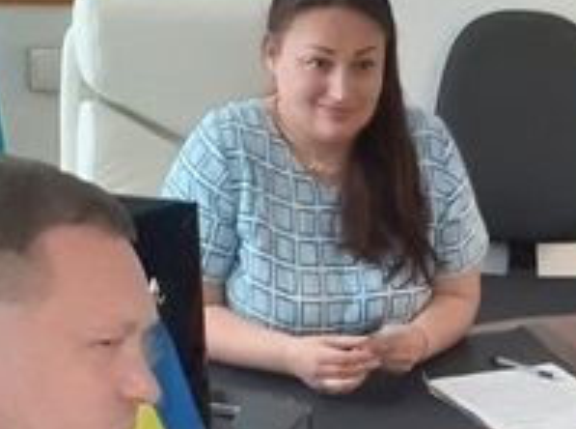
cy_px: 577
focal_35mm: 87
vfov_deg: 15.9
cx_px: 666
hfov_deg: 21.2
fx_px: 1443
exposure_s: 1/25
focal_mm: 3.6
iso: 200
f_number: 1.9
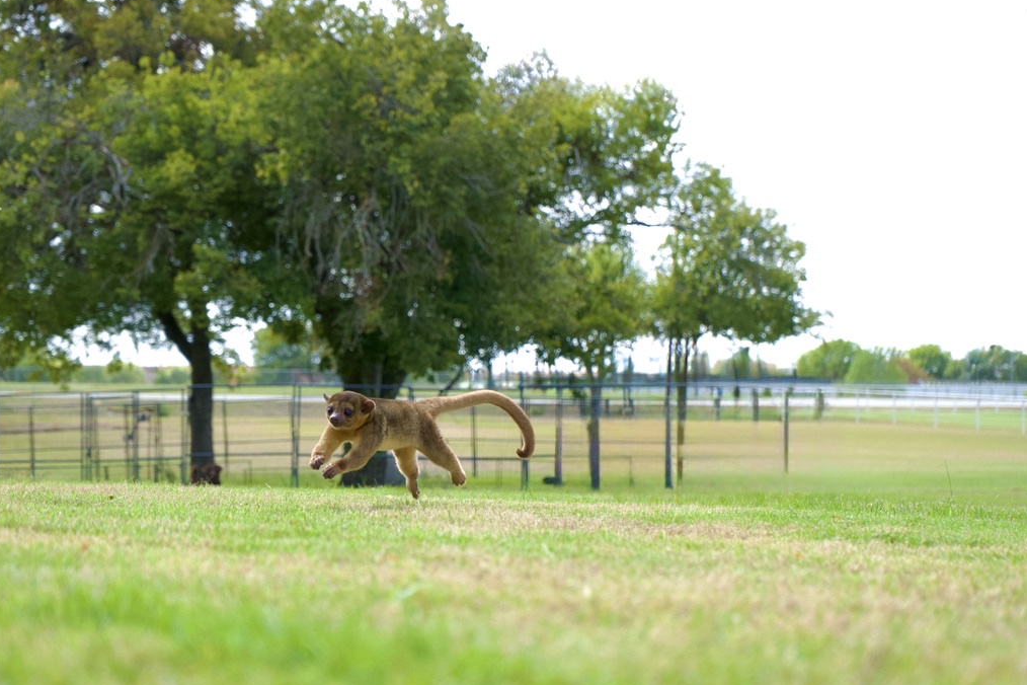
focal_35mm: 75
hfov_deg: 27.0
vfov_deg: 18.2
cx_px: 480
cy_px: 335
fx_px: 2139
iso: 800
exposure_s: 1/2000
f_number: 5.6
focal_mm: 70
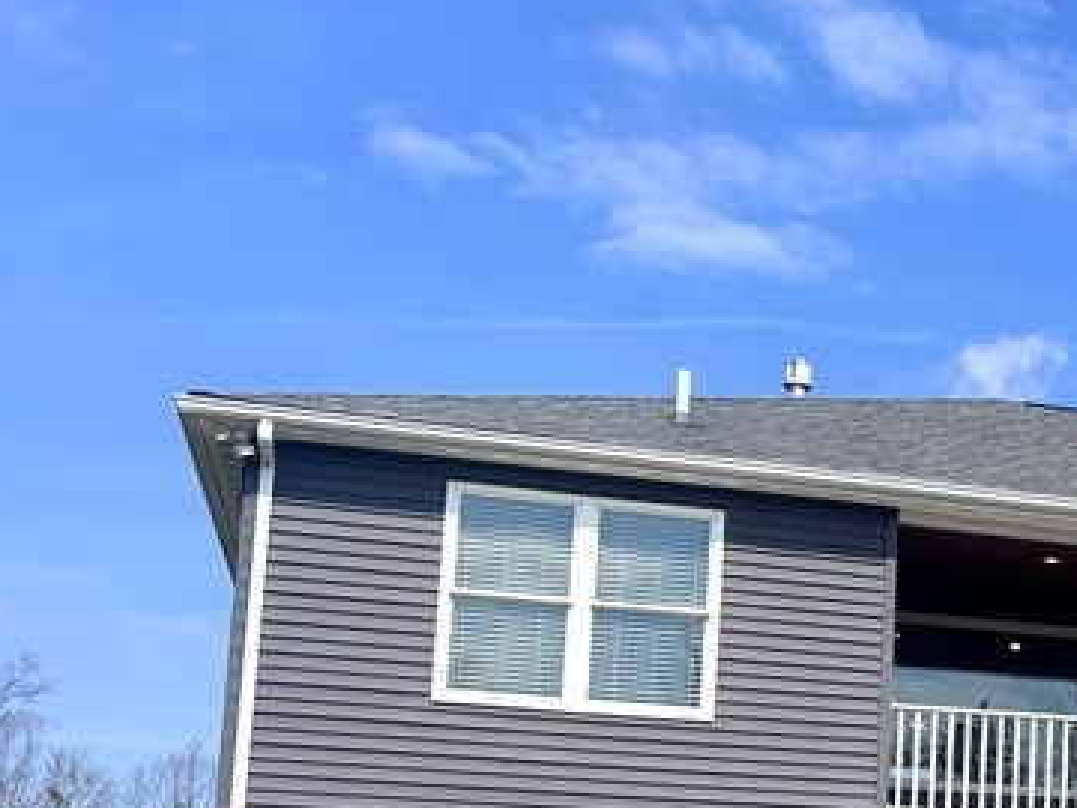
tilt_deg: +8.5
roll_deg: -0.3
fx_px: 2302
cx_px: 1403
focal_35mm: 74
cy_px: 730
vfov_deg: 19.5
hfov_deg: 23.3
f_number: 1.6
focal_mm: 5.96
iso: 50
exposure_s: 1/4854
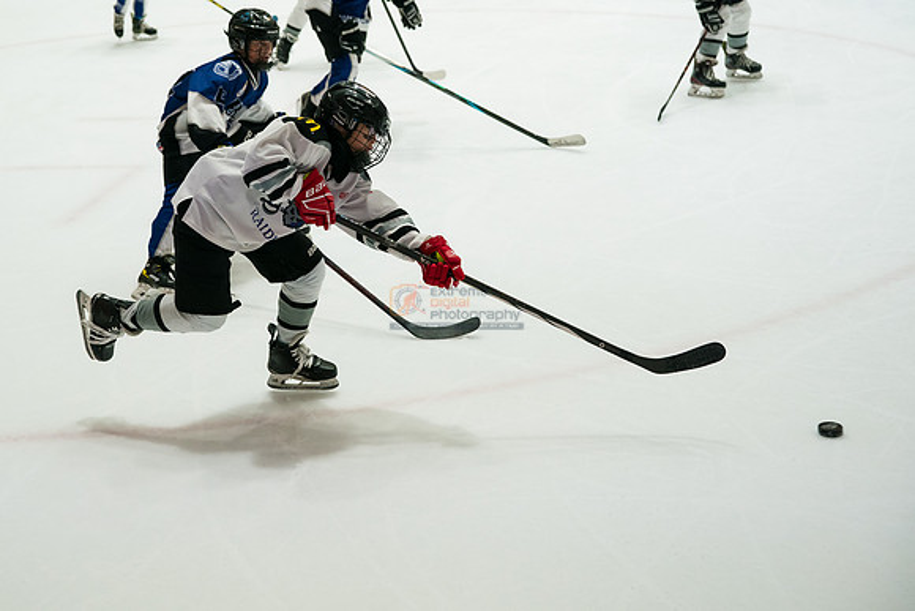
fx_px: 1642
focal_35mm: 65
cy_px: 230
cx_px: 286
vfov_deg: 21.0
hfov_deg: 30.8
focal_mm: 47
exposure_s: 1/1250
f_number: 2.8
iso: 3200
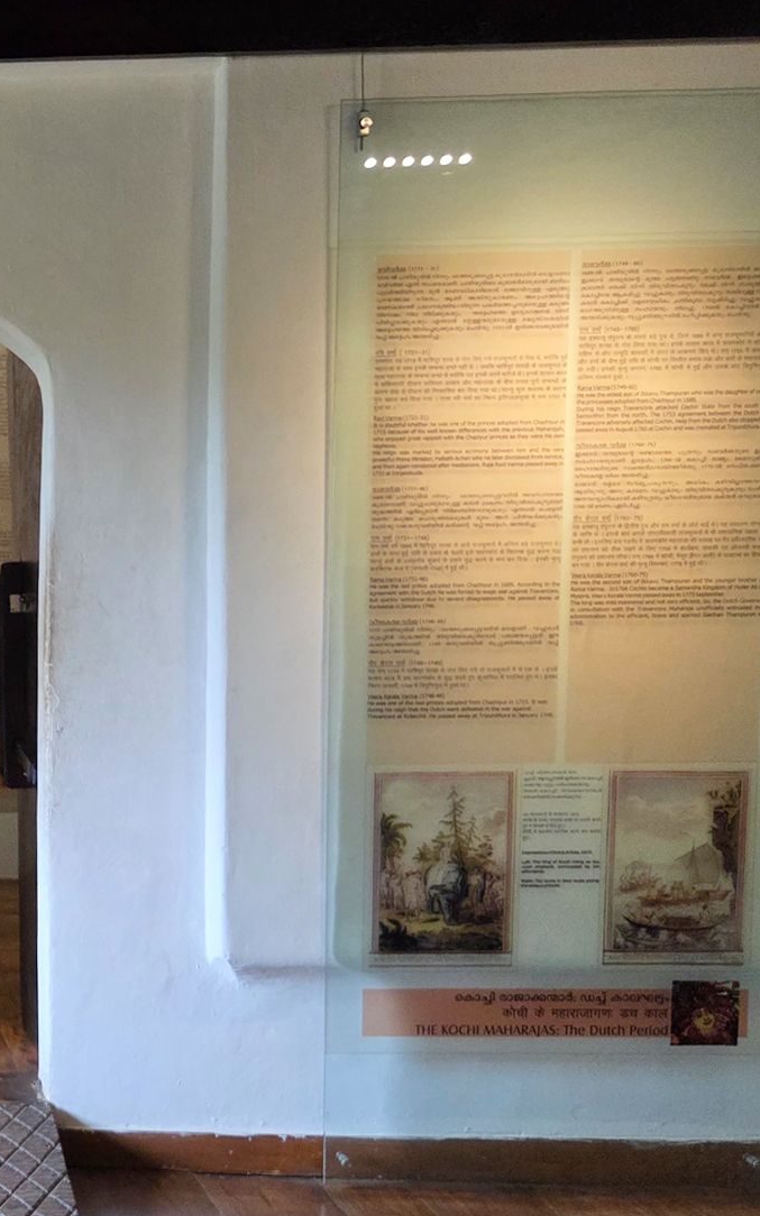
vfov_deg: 44.4
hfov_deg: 24.8
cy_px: 629
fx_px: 1492
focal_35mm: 45
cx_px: -235
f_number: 1.8
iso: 400
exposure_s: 1/100
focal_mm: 5.4
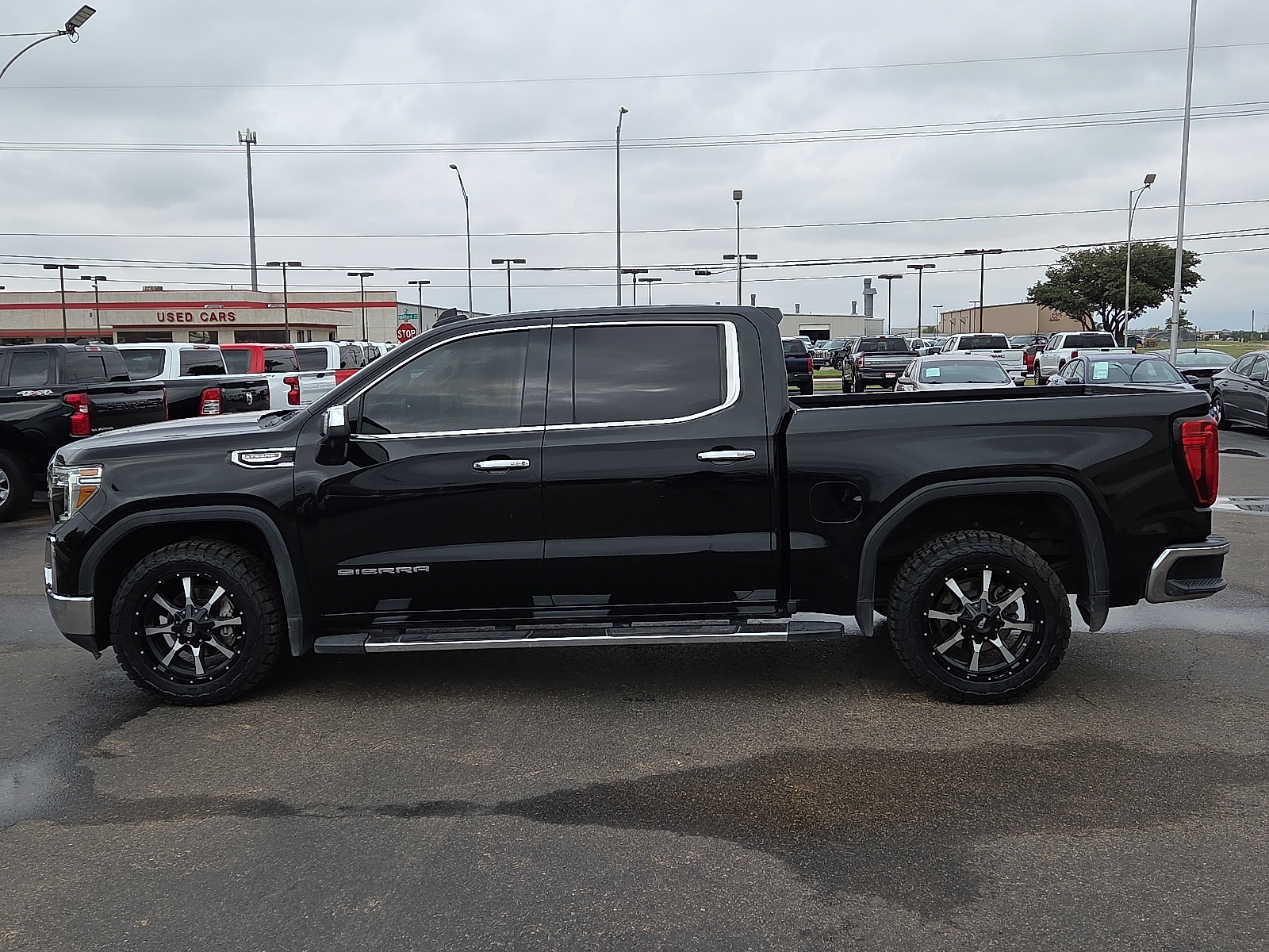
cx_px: 634
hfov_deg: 54.0
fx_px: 1246
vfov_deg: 41.8
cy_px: 476
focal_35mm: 34
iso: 76
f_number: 1.8
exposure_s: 1/2500
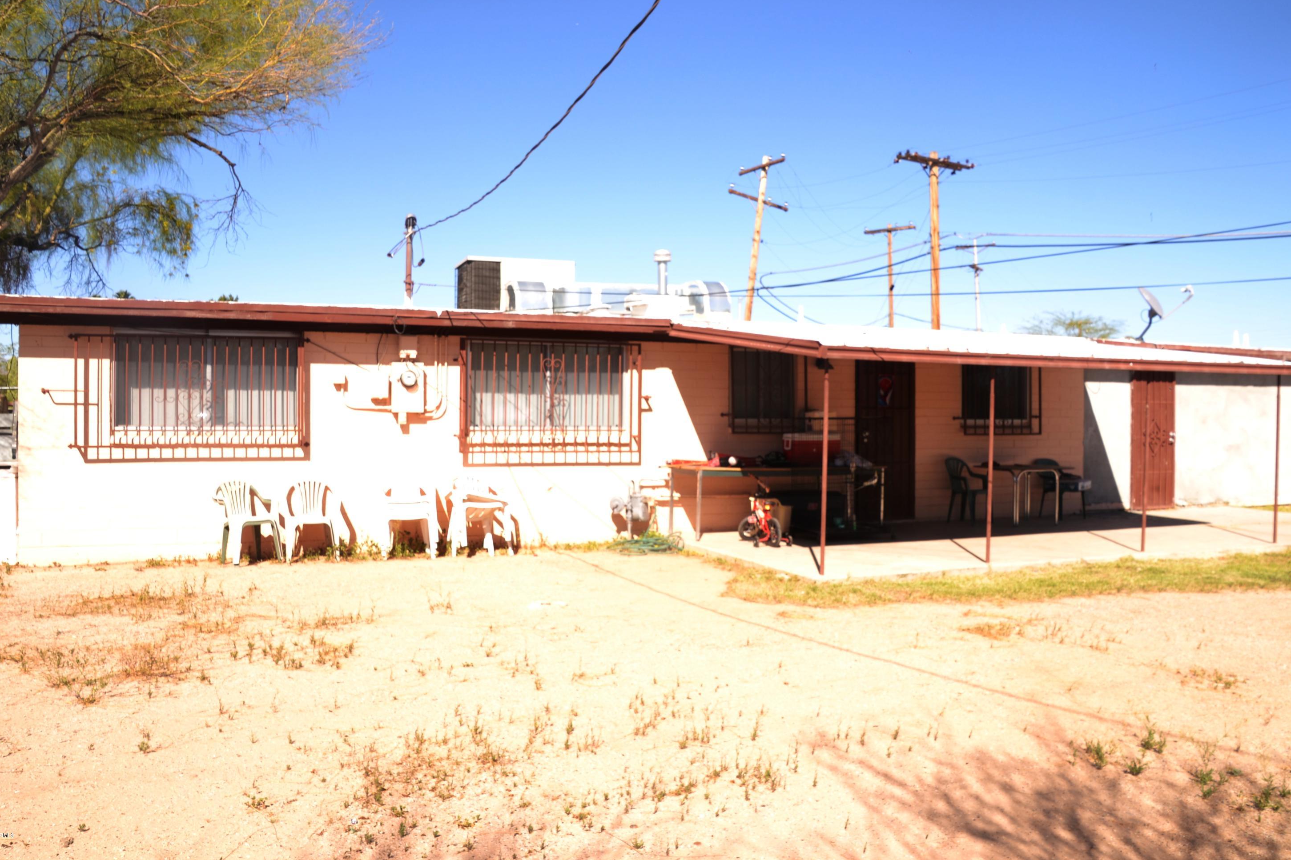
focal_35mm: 31
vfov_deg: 42.3
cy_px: 419
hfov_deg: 60.3
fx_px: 1112
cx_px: 639
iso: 100
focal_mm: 20
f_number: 11
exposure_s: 1/200
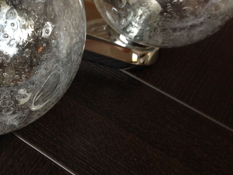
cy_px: 52
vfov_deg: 20.9
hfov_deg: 27.0
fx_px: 471
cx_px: 32
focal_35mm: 70
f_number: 2.4
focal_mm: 4.28
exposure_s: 1/15
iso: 80
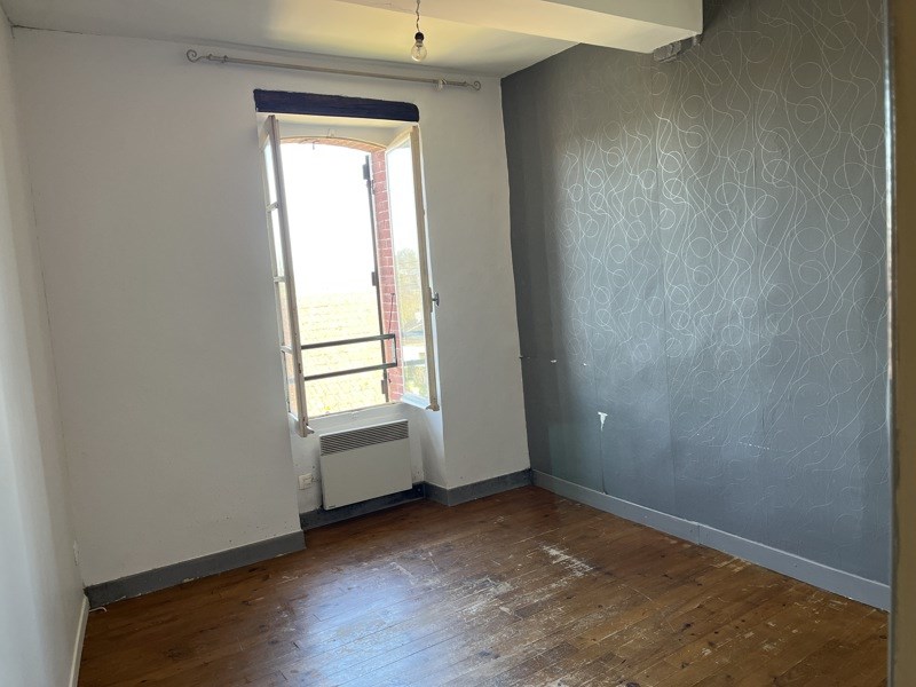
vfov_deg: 53.1
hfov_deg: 67.3
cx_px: 458
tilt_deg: -6.1
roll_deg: +3.3
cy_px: 344
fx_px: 688
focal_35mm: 26
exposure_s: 1/121
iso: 100
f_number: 1.6
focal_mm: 5.1
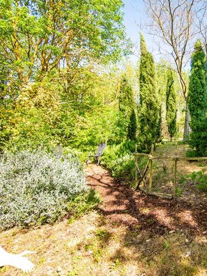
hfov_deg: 55.9
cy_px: 140
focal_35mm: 22
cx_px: 171
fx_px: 175
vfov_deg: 76.4
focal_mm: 10
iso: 160
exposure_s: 1/320
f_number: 4.5
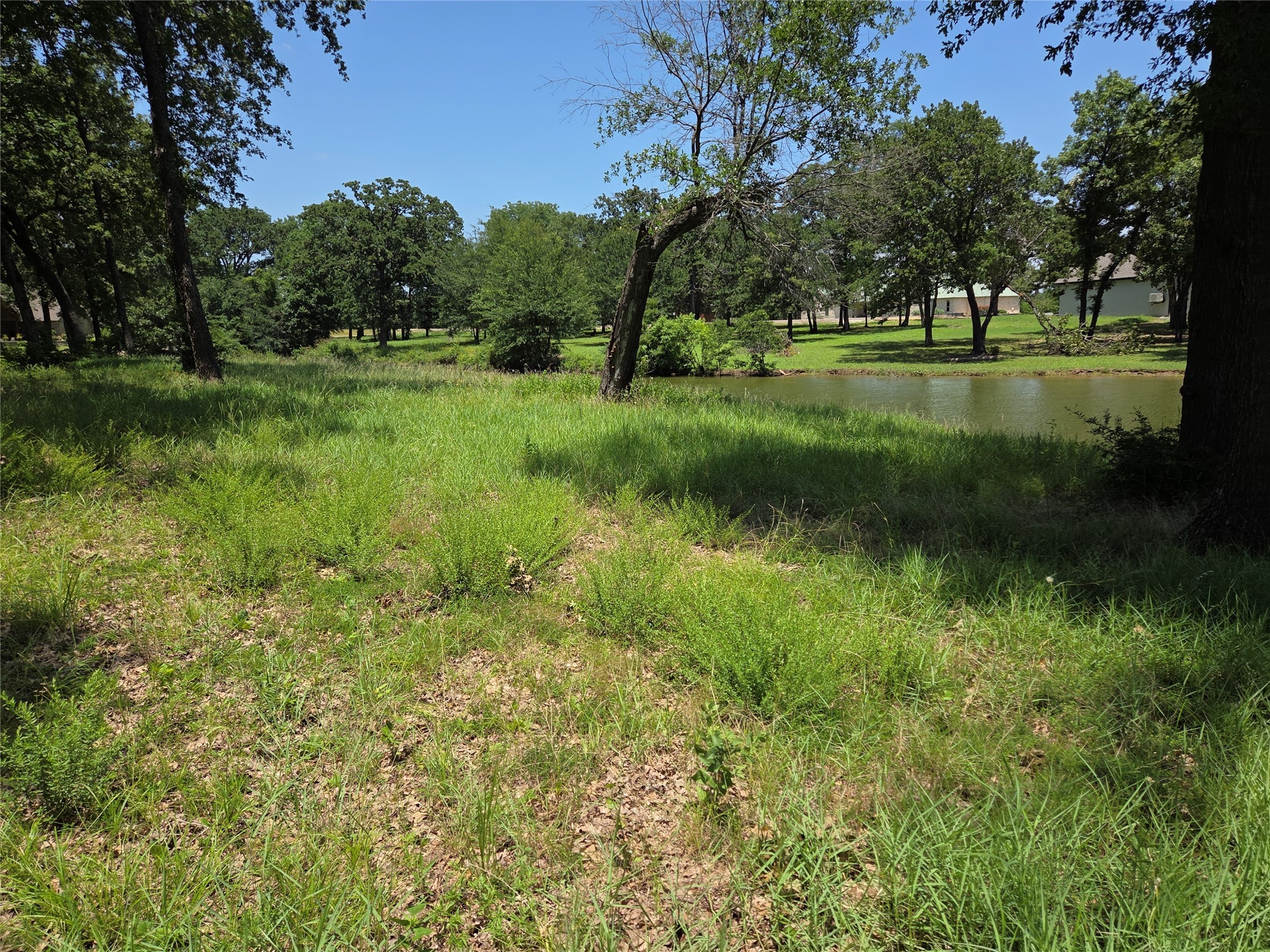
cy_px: 476
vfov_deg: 58.9
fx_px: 844
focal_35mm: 23
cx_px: 635
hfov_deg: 73.9
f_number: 1.8
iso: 80
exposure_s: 1/3977
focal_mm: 5.4
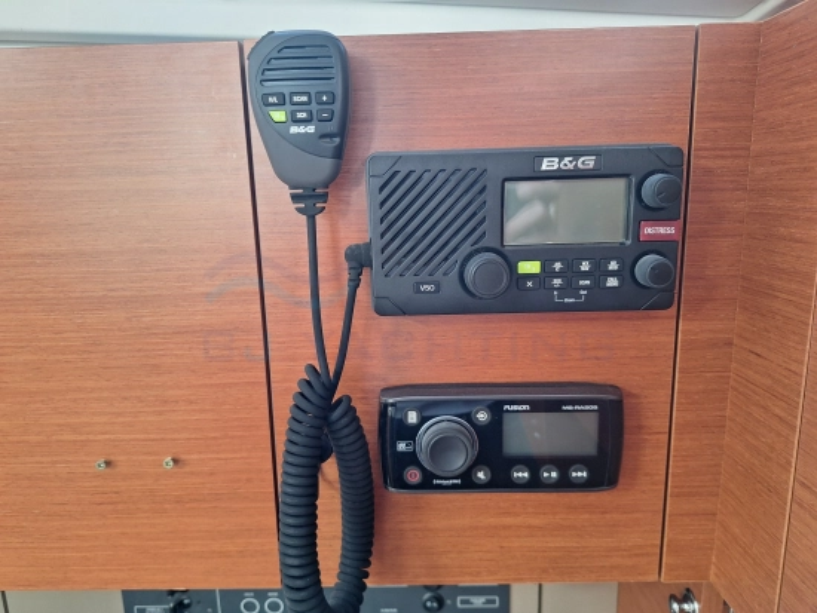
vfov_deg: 58.9
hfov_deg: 73.9
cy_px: 306
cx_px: 408
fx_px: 543
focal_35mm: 23
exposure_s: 1/33
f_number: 1.8
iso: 200
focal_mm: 5.54
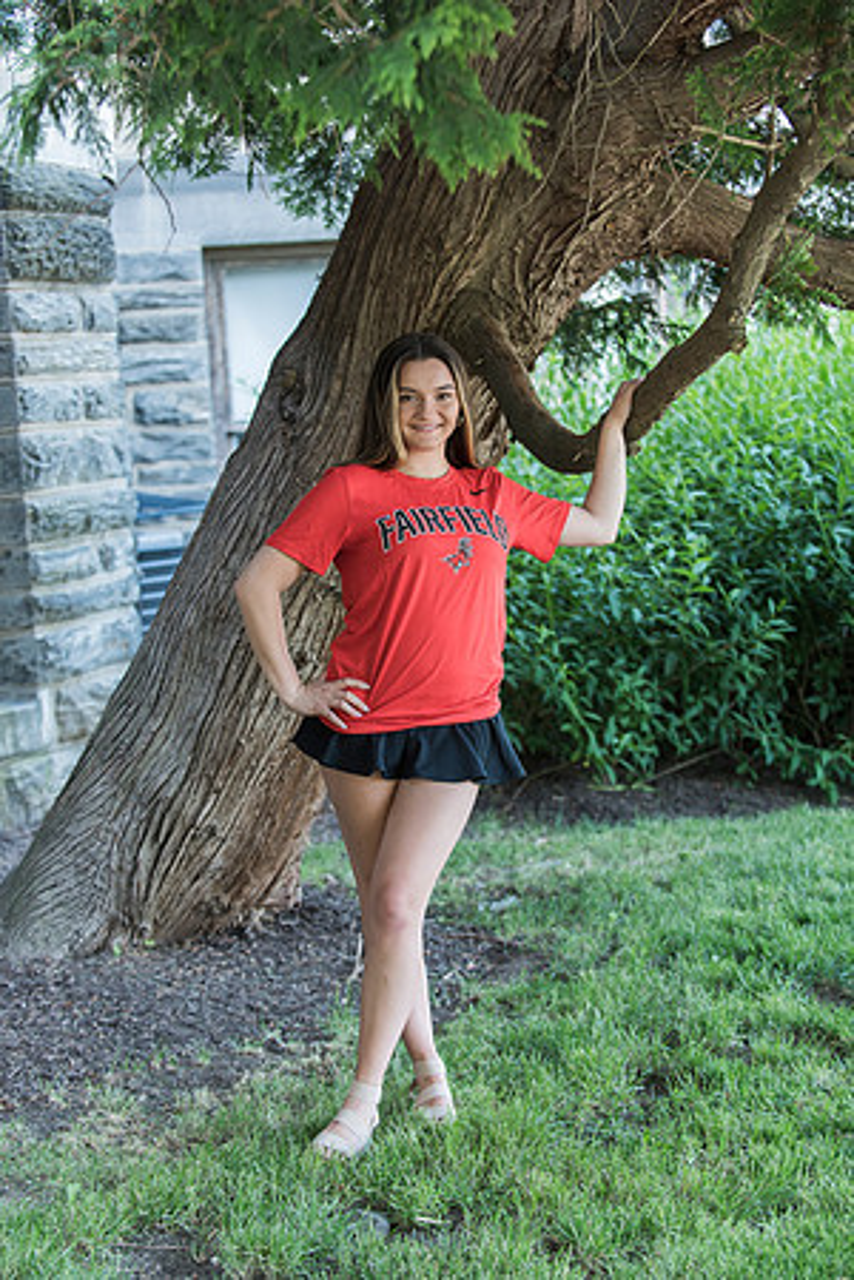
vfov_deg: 28.8
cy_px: 640
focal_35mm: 70
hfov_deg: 19.5
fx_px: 2491
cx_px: 427
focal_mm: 70
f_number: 3.5
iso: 320
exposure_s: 1/60
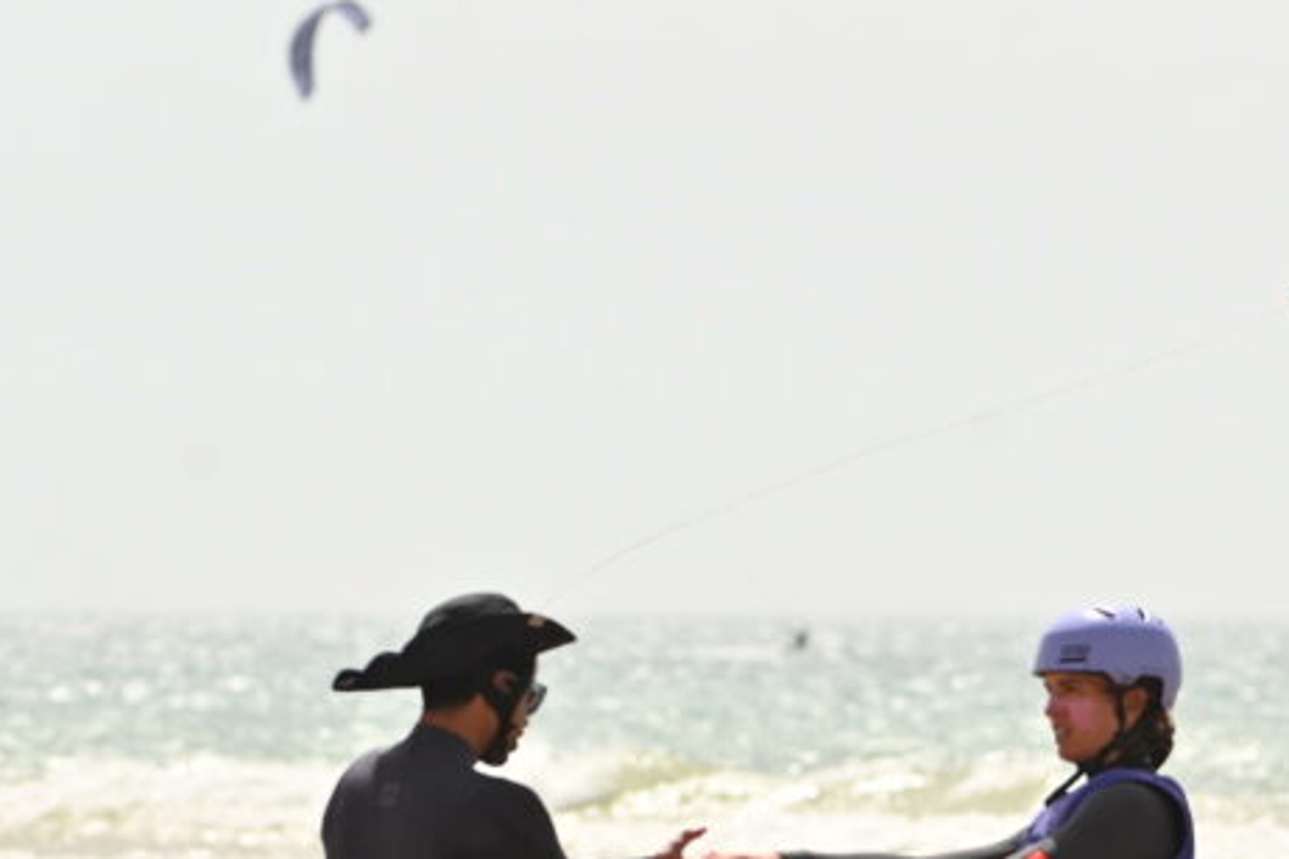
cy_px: 833
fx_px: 15861
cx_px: 904
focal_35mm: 443
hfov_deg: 4.7
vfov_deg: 3.1
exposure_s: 1/1500
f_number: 5.6
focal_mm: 200
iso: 200
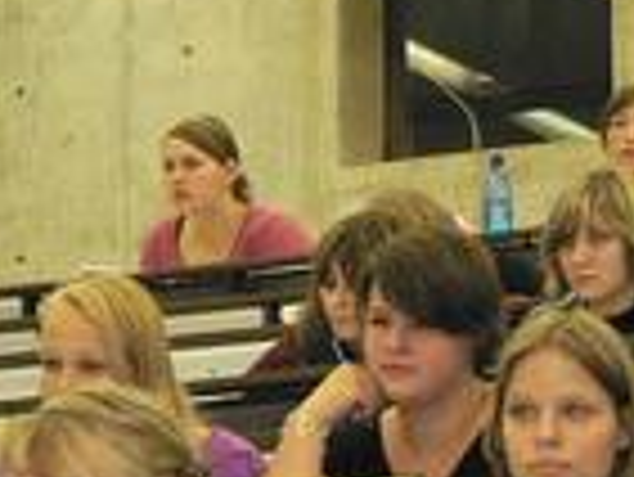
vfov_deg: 5.6
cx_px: 769
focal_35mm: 263
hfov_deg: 7.5
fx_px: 4821
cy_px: 729
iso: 300
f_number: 3.2
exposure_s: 1/60
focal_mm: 10.4
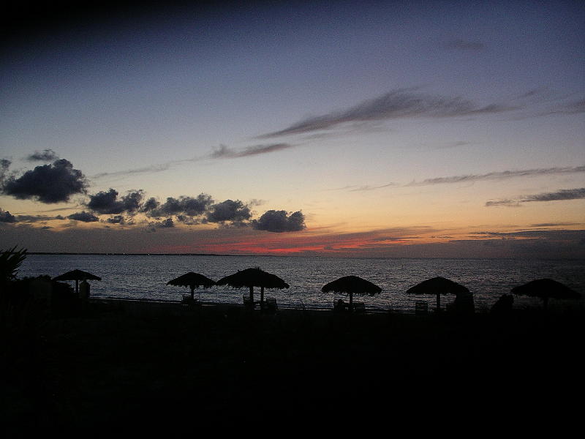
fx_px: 625
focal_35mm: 37
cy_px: 220
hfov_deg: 50.1
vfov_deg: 38.7
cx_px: 292
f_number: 2.8
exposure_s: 1/40
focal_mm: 7.8
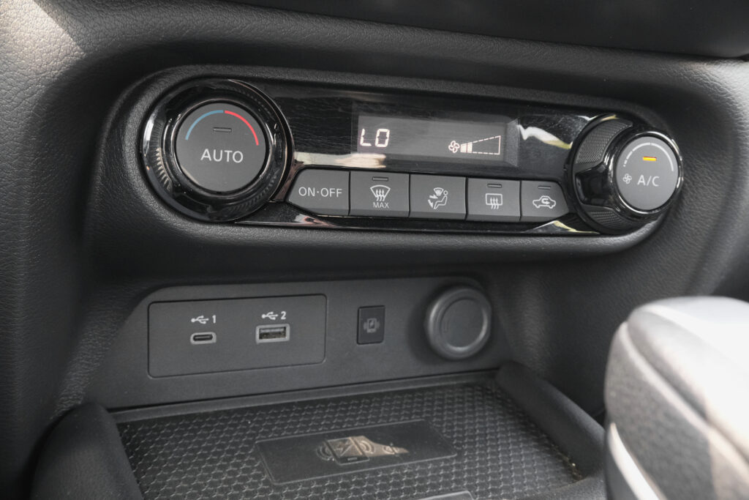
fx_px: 728
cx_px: 374
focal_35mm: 35
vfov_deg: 37.9
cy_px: 250
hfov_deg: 54.4
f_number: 9
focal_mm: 23.5
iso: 2000
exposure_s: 1/10
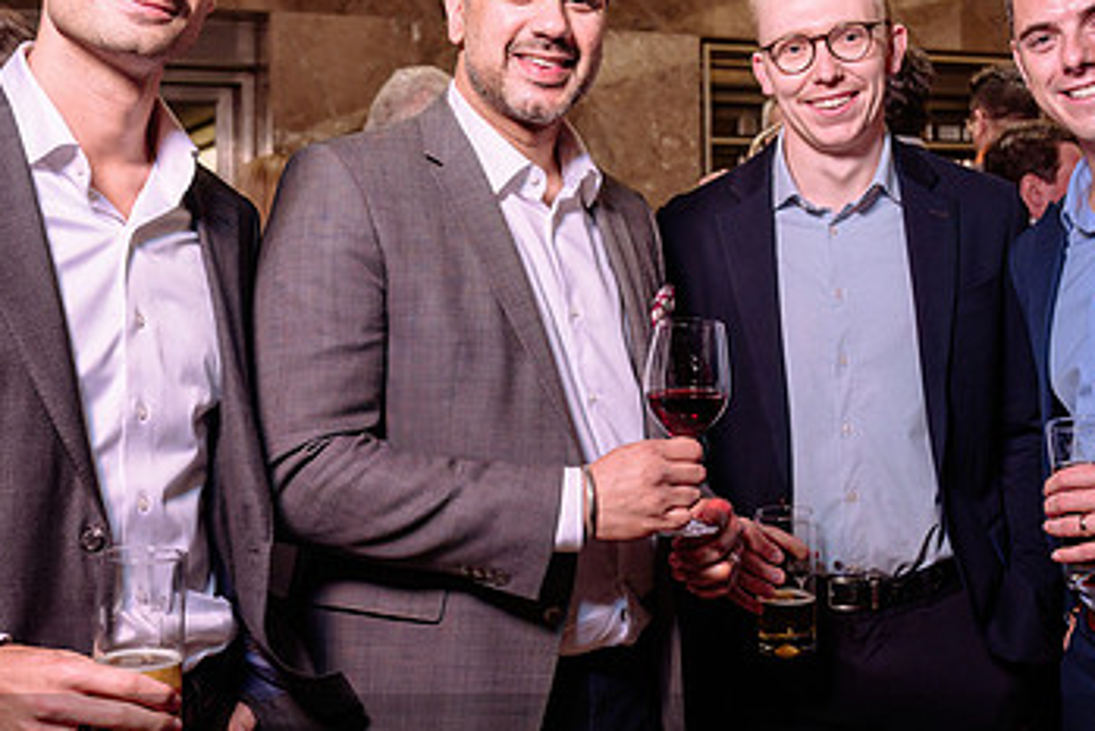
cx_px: 694
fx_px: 1674
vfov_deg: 24.5
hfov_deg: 36.0
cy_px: 257
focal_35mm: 55
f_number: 4
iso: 800
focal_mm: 28
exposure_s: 1/100
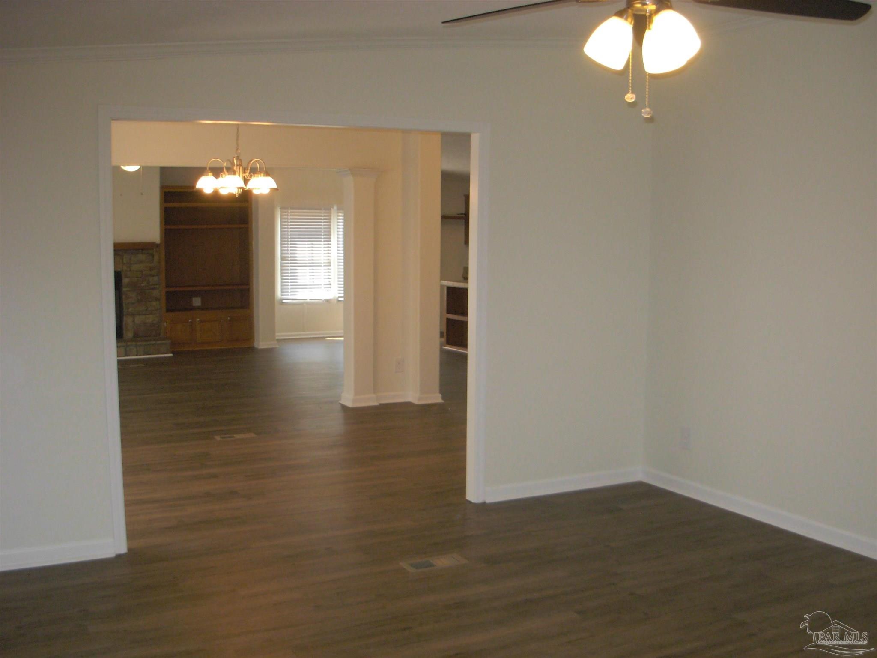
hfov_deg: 49.0
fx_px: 963
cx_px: 438
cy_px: 329
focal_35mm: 38
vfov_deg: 37.7
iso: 299
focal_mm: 6.3
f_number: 2.9
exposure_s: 1/85.4
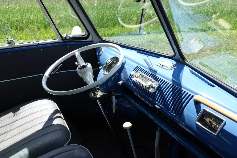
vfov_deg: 41.1
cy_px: 79
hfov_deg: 58.7
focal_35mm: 32
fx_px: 211
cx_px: 118
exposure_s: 1/400
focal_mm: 11.81
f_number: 4
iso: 125
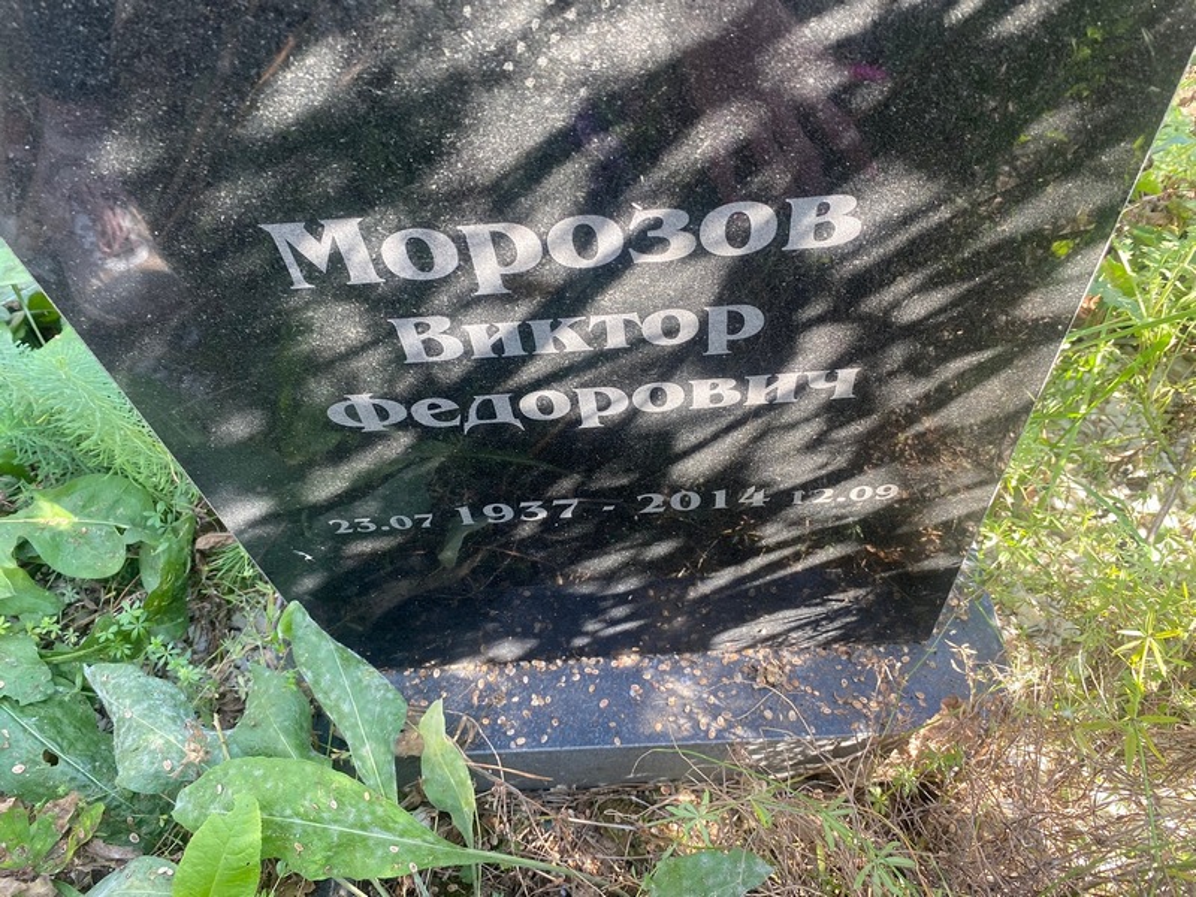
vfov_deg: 53.1
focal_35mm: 26
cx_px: 598
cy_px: 448
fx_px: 898
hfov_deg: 67.3
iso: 64
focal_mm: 4.25
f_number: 1.8
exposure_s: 1/121
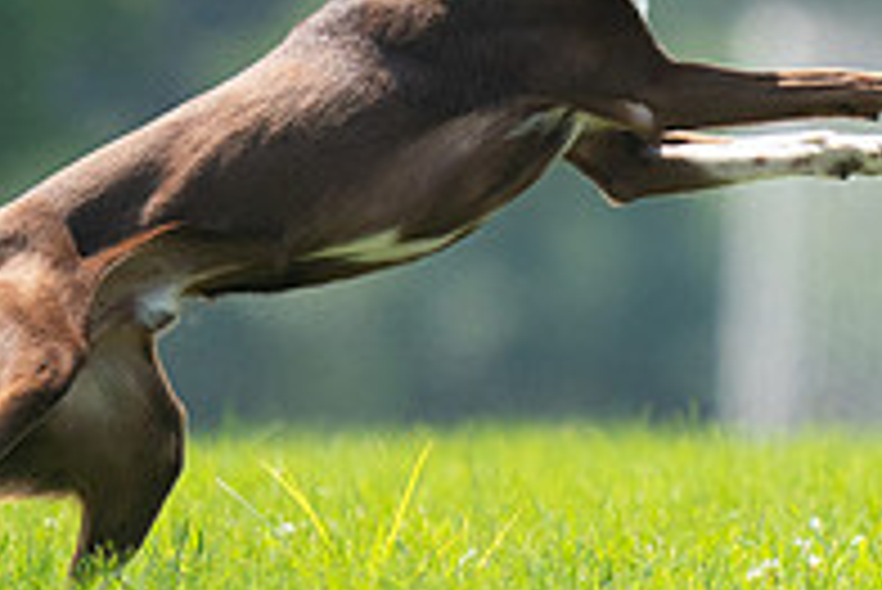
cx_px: 549
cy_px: -173
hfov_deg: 1.2
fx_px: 43494
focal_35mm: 1774
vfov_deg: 0.8
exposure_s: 1/4000
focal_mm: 600
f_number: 6.3
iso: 2500
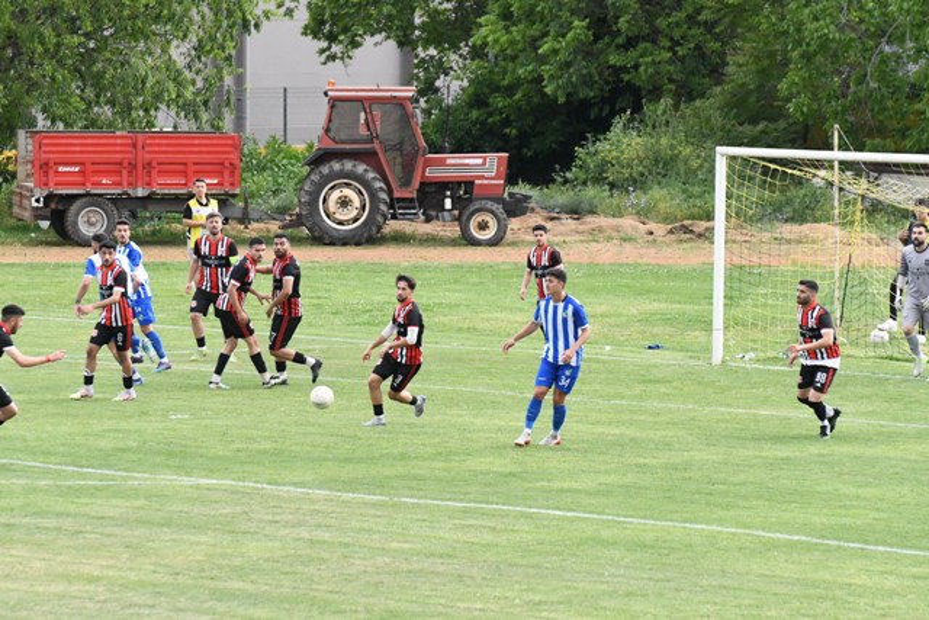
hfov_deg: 7.4
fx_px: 7149
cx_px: 464
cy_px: 310
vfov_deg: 5.0
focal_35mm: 277
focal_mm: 185
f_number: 5.6
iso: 6400
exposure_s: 1/2000
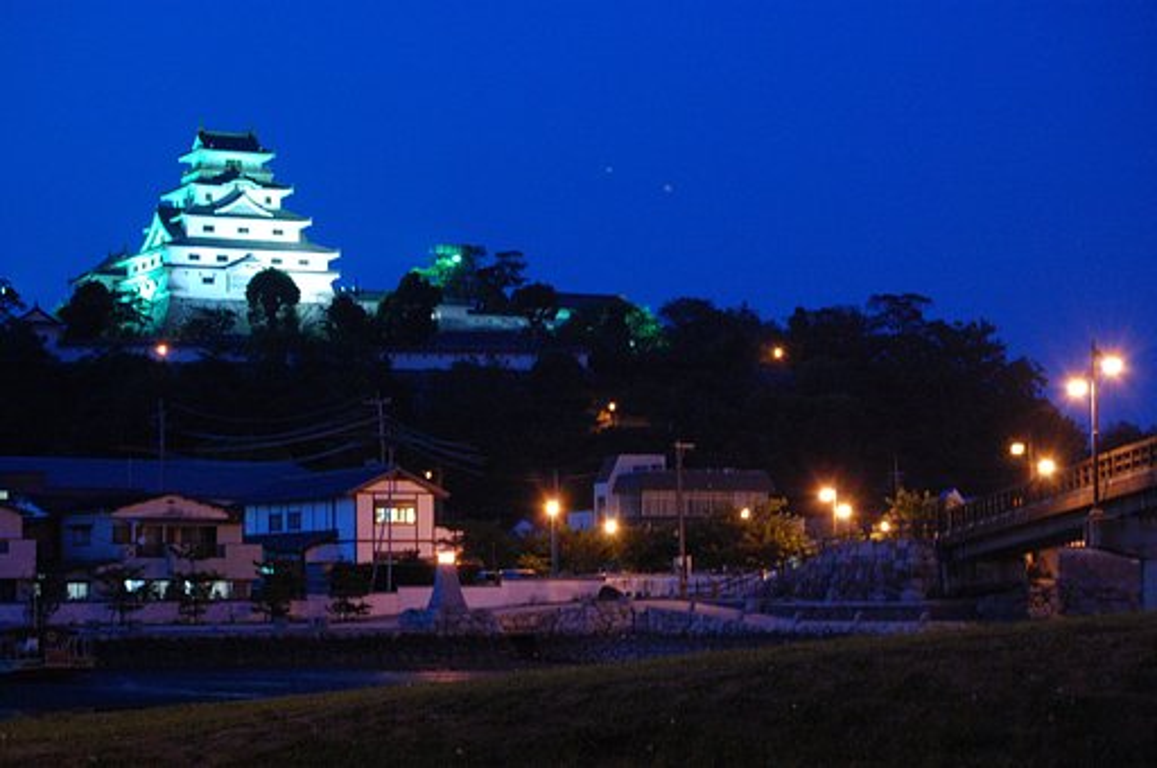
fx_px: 2648
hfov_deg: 24.6
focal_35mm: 82
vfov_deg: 16.5
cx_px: 578
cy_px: 384
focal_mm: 55
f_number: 11
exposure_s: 1/2.5
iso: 1600
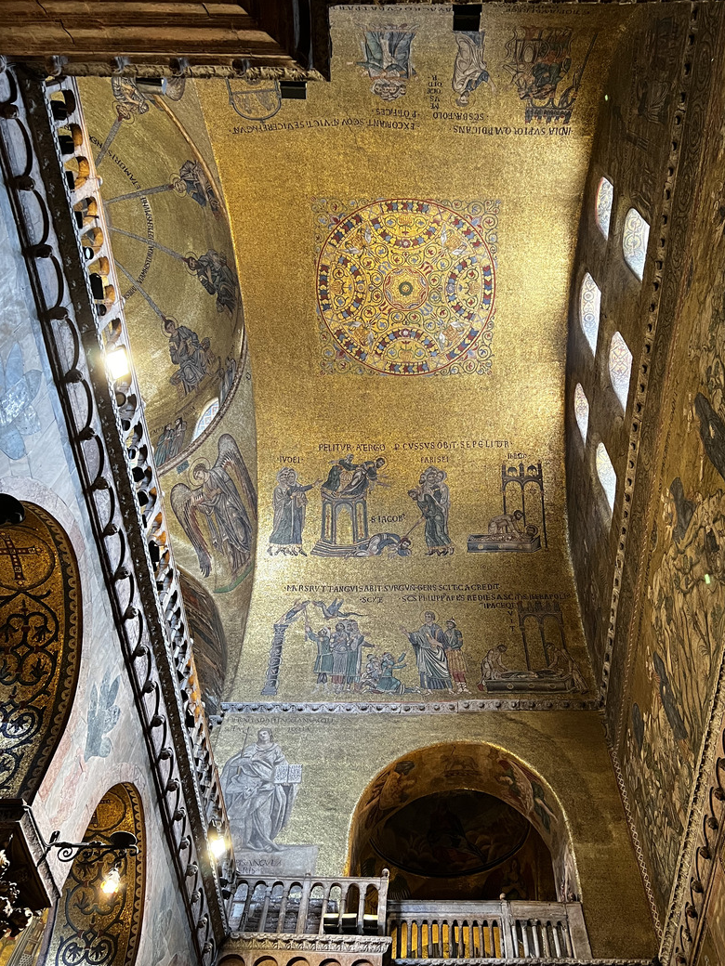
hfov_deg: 46.7
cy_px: 471
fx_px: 838
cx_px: 415
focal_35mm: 30
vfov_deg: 60.0
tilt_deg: +59.6
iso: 320
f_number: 1.5
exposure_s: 1/50
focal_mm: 5.7
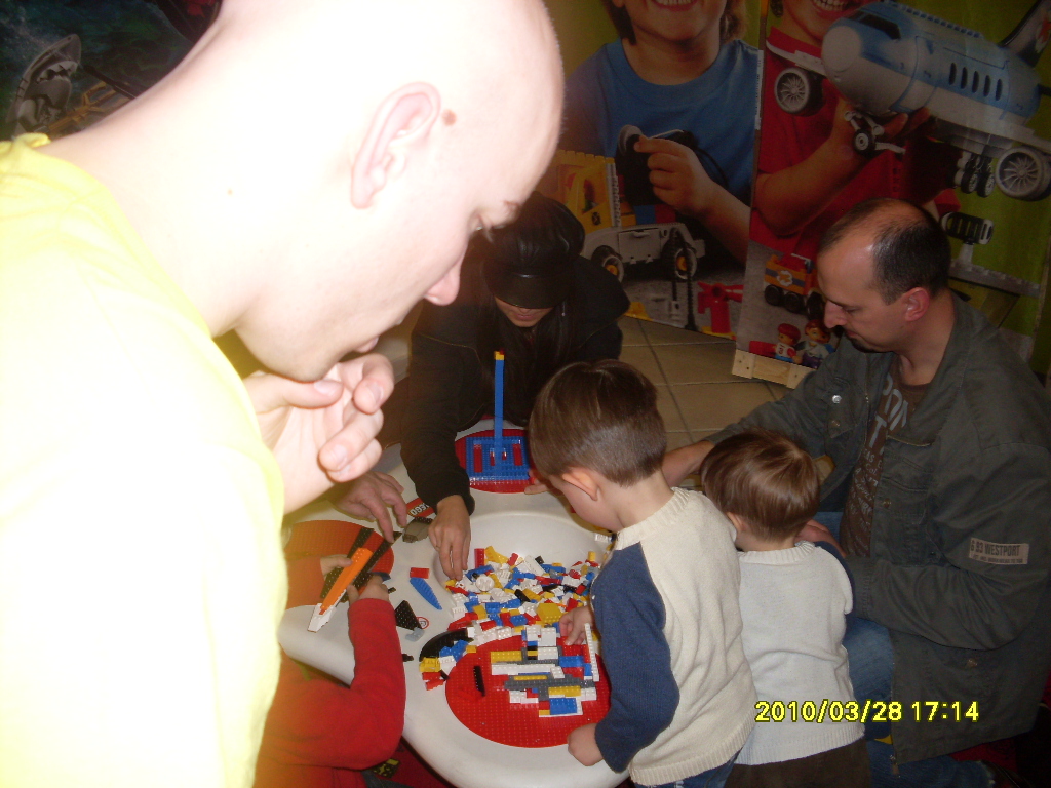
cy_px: 394
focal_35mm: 38
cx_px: 526
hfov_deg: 49.0
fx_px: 1154
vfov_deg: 37.7
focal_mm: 6.3
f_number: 2.8
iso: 100
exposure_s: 1/45
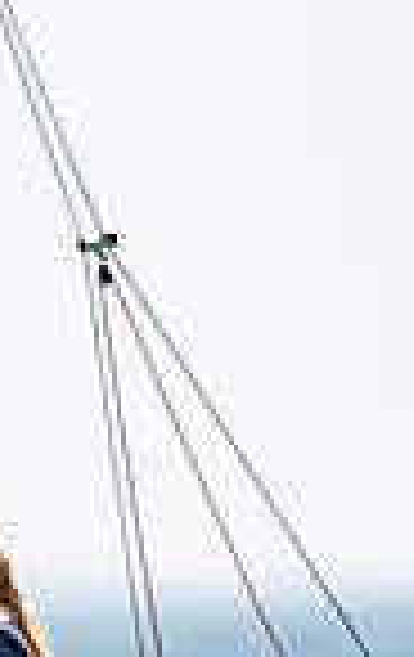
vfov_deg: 1.1
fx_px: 33596
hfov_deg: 0.7
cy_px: 812
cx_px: -621
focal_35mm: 1872
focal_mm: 300
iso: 200
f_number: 5
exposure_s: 1/3200
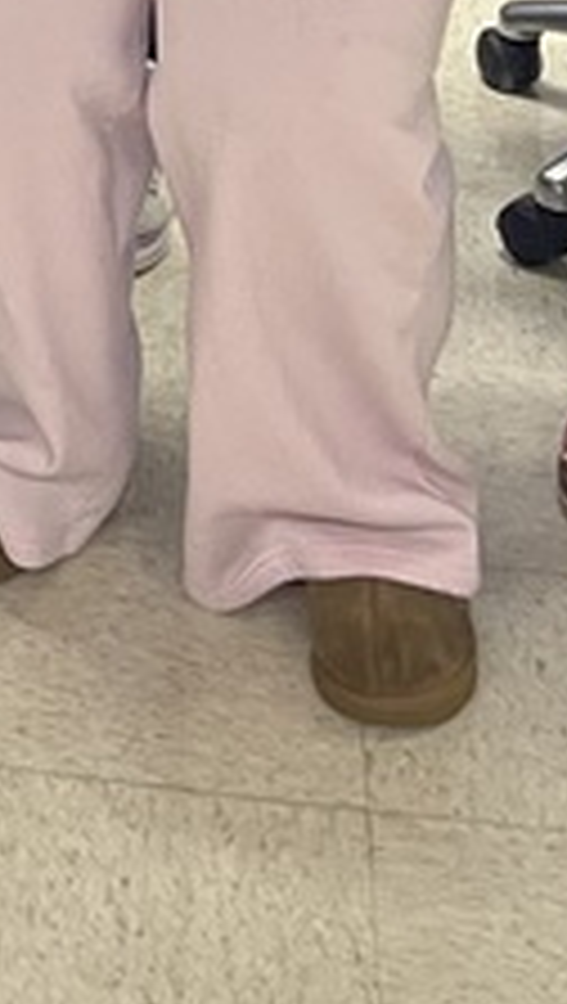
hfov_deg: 9.0
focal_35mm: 125
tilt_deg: -4.8
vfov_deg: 13.8
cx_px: -666
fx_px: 3330
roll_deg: +0.9
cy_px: -1148
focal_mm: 5.1
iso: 80
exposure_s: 1/60
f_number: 1.6
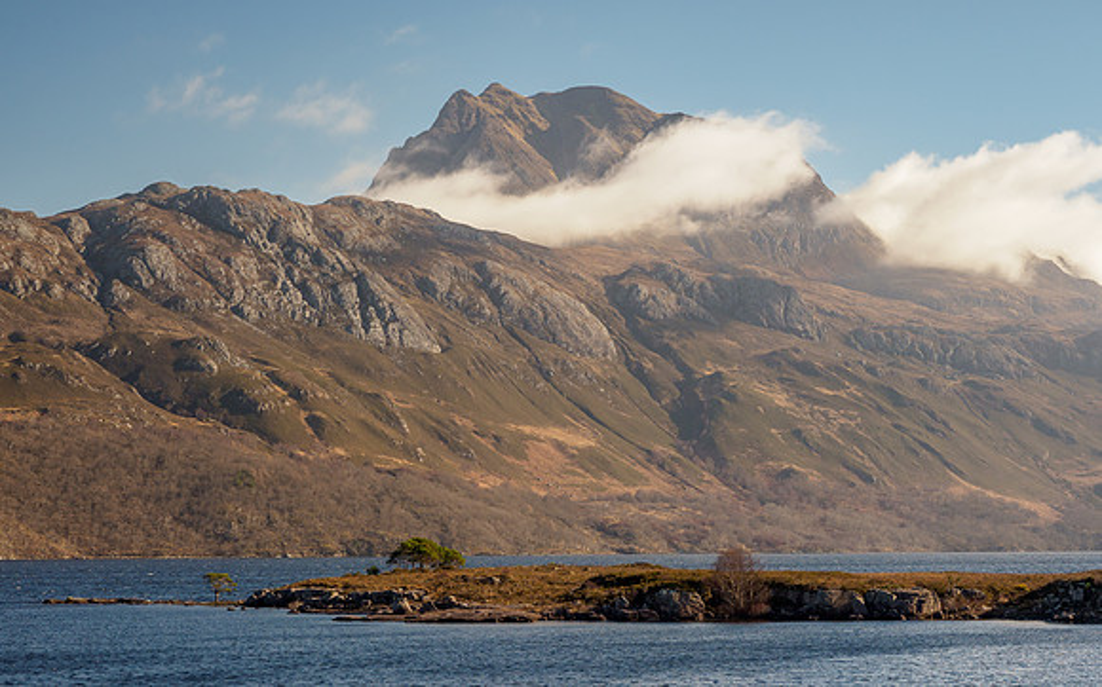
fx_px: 2546
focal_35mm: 85
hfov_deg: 24.4
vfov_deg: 15.4
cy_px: 379
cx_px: 551
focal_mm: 40
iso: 200
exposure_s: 1/160
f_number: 7.1
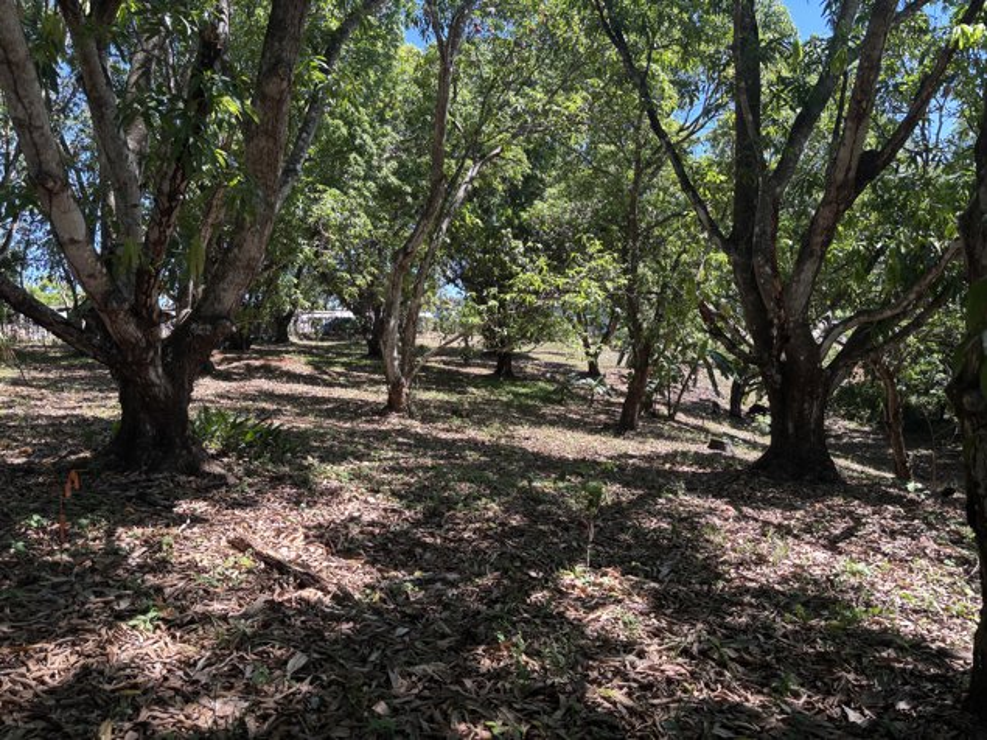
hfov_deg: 67.3
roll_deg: +4.1
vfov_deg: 53.0
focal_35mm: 26
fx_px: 741
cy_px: 370
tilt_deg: -1.6
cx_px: 494
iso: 50
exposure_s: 1/376
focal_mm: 5.96
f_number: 1.6
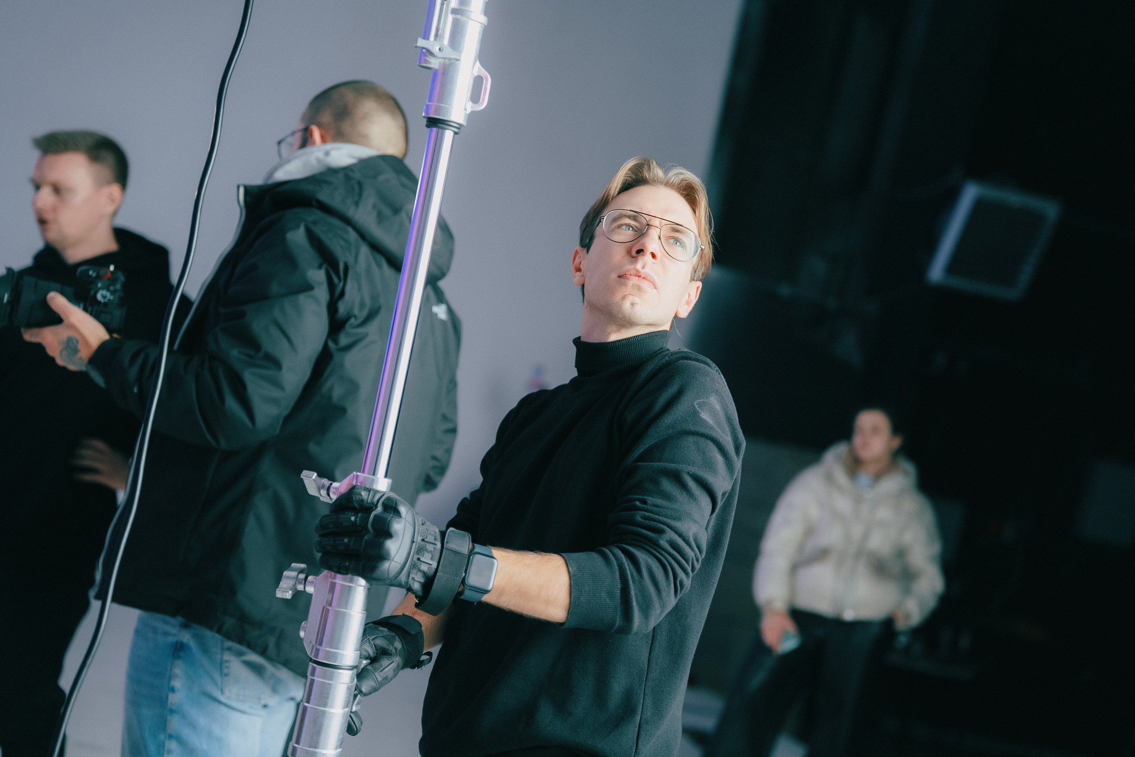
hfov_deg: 30.1
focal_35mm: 67
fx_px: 2112
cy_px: 378
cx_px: 568
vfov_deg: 20.3
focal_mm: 67
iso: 800
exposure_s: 1/250
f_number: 2.8
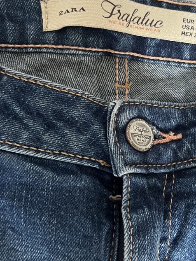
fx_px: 309
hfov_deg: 34.3
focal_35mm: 41
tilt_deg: -77.1
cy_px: 111
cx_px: 152
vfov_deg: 45.6
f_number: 1.6
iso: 500
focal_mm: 5.1
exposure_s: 1/50
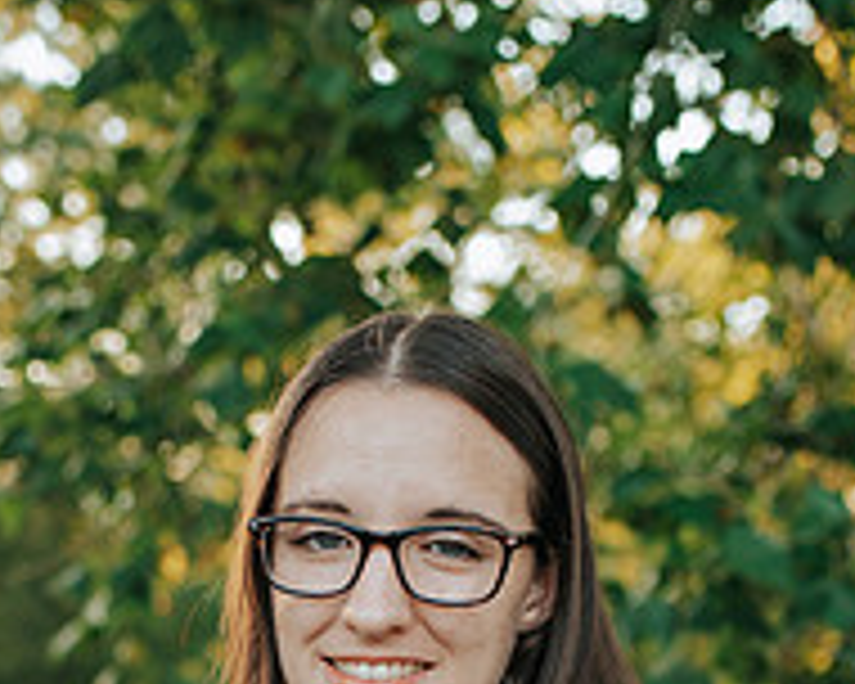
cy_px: 801
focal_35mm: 78
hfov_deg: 24.4
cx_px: 410
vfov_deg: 18.7
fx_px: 1974
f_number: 2.8
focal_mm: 35
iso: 800
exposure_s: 1/400
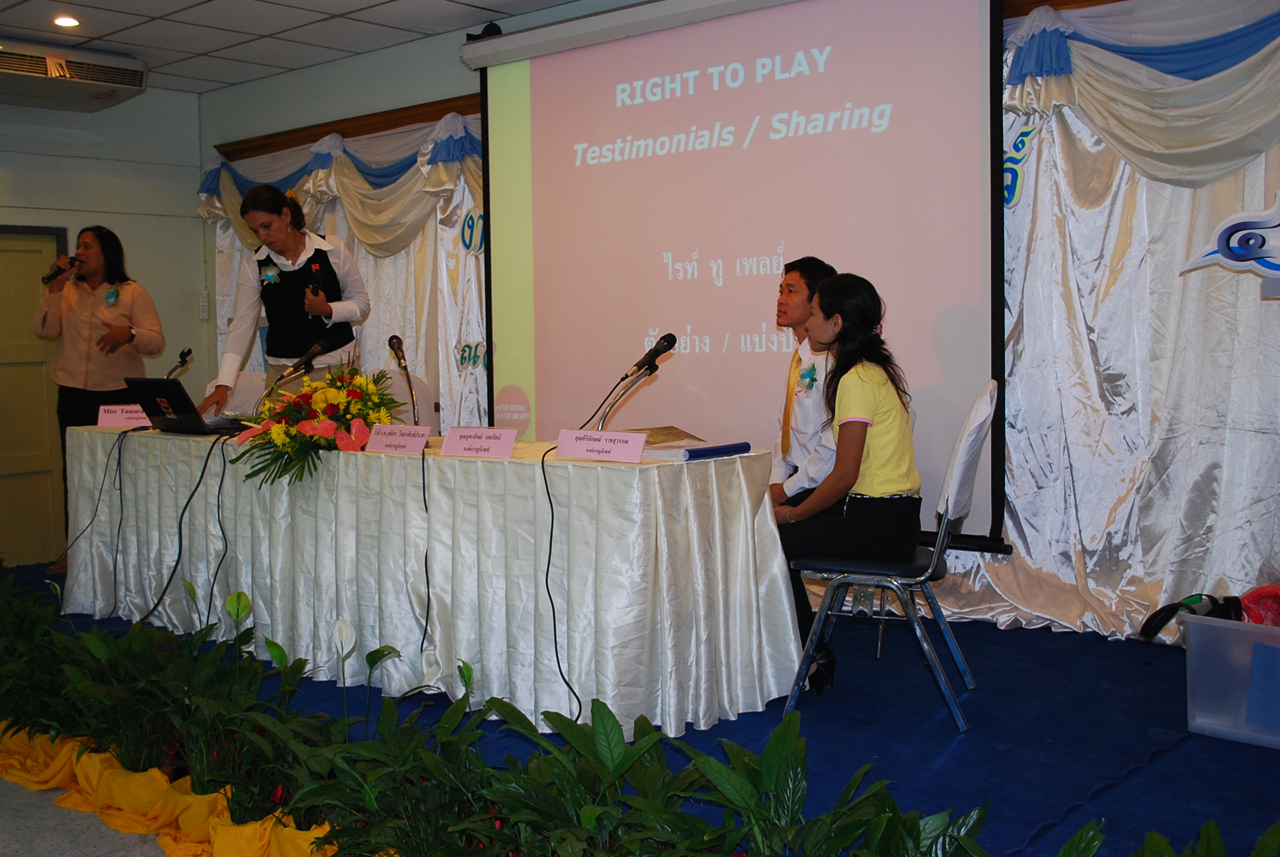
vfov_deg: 37.0
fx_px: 1282
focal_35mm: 36
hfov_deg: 53.1
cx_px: 640
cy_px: 428
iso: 400
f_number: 4.2
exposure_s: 1/30
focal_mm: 24
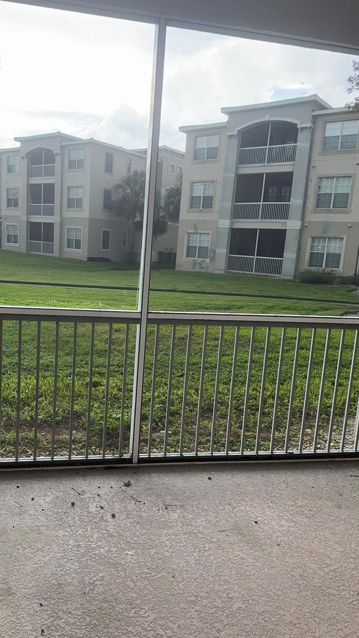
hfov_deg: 42.6
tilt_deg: -10.1
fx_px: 457
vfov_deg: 69.9
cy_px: 320
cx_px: 135
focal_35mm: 27
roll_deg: -3.2
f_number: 1.78
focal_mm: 6.76
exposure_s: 1/156
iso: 100
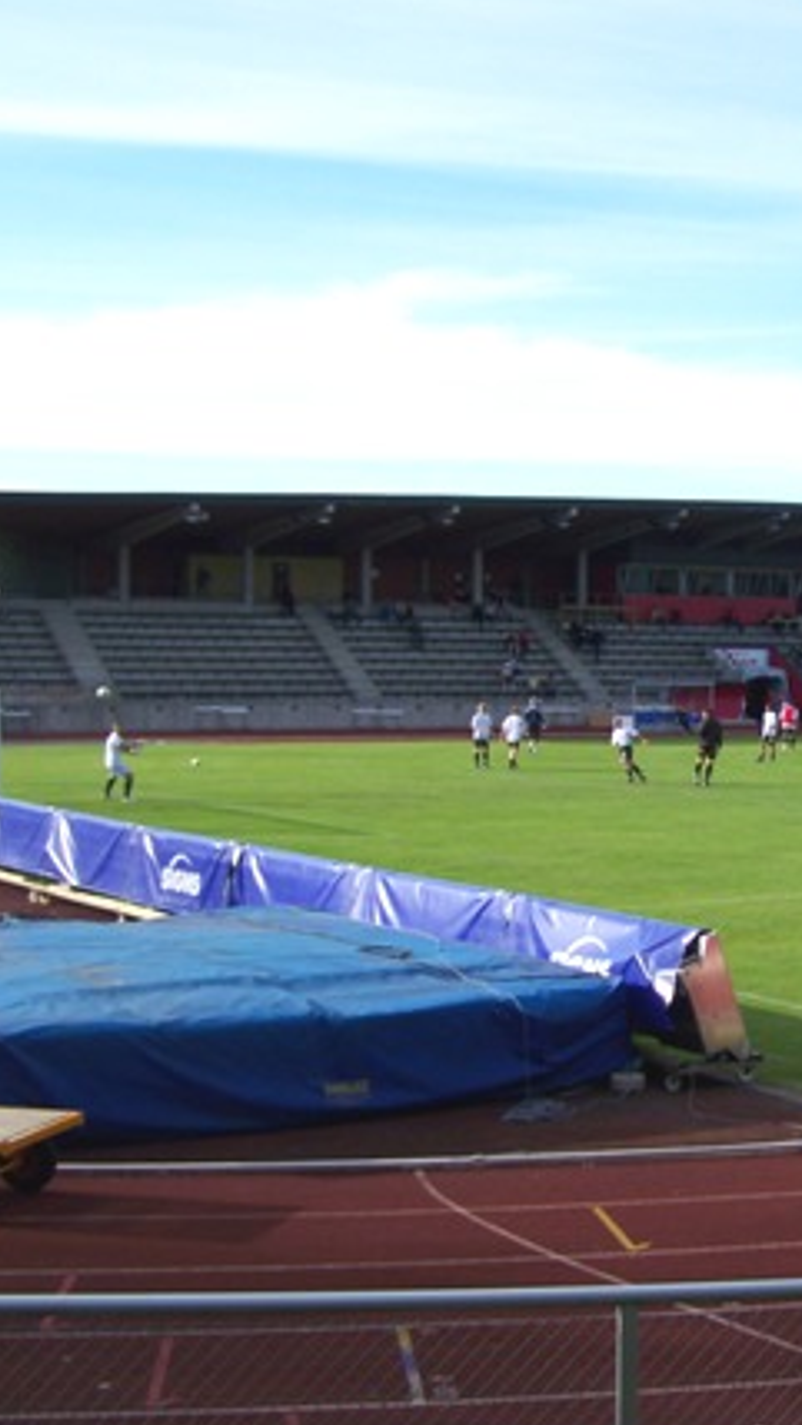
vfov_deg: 36.0
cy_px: 729
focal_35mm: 58
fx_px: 2191
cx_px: 719
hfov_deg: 20.3
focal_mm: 6.3
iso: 64
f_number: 2.8
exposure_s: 1/400
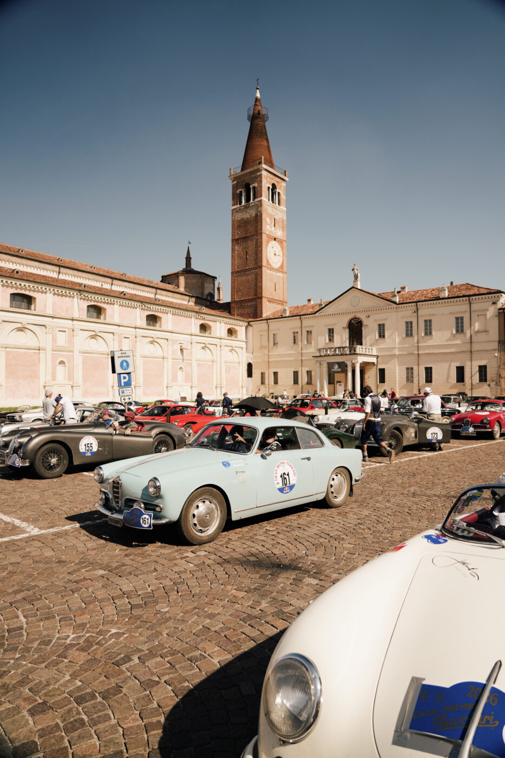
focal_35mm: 24
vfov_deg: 73.8
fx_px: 505
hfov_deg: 53.1
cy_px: 379
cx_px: 252
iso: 100
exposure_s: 1/640
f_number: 4
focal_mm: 24
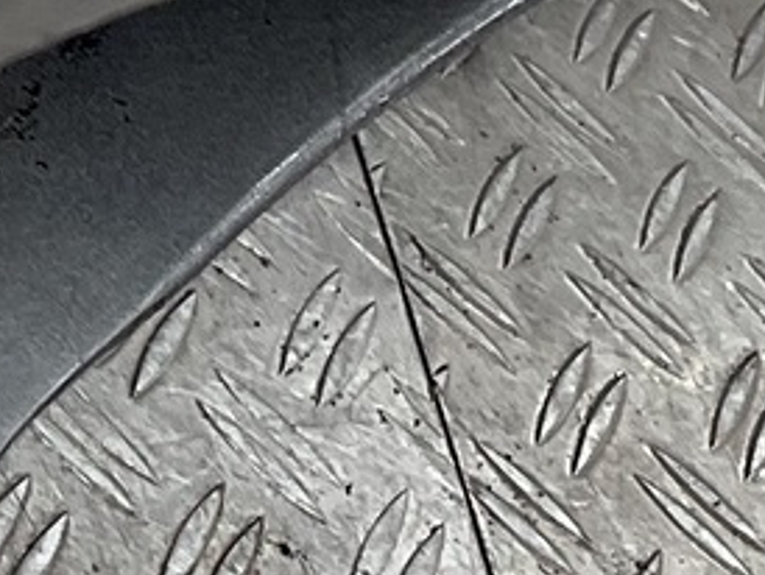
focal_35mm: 213
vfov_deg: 6.6
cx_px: 181
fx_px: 4711
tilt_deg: -33.5
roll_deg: -42.8
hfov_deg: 9.3
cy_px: -793
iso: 25
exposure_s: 1/120
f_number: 1.8
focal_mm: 3
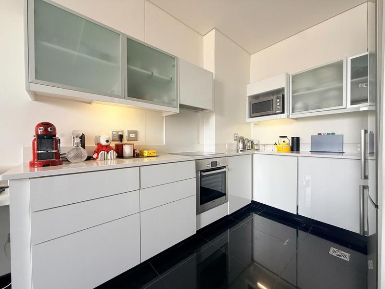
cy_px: 144
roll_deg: +0.7
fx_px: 156
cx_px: 192
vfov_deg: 85.7
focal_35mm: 14
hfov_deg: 102.1
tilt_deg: -0.6
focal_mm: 2.22
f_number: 2.2
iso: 200
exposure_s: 1/99
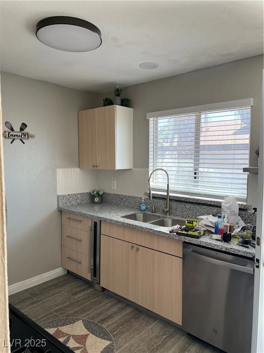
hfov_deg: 53.1
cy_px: 176
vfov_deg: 67.3
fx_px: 264
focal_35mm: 26
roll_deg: -0.2
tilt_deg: -2.3
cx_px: 132
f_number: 1.5
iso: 40
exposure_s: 1/194
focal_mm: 5.7
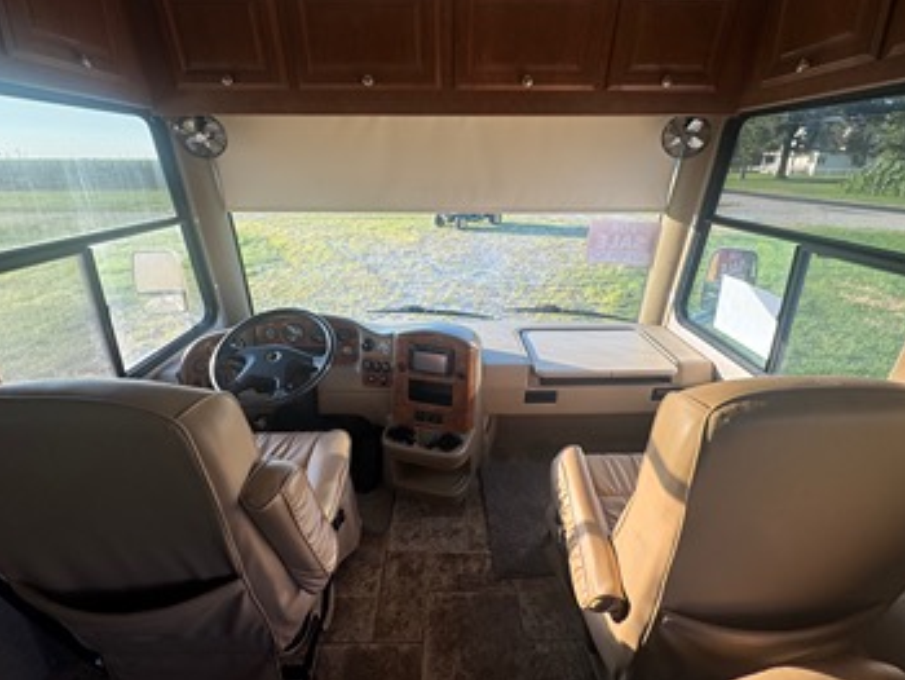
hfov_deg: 94.5
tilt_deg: -19.0
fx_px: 419
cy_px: 297
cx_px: 452
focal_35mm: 16
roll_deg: -0.7
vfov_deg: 77.8
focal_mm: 2.22
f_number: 2.2
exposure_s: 1/174
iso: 40
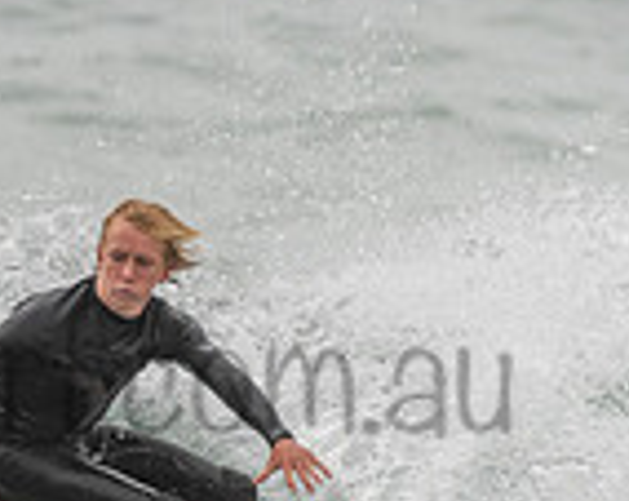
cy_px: 330
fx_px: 35669
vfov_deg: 0.8
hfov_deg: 1.0
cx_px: 44
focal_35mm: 1920
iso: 280
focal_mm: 500
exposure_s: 1/2000
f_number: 5.6
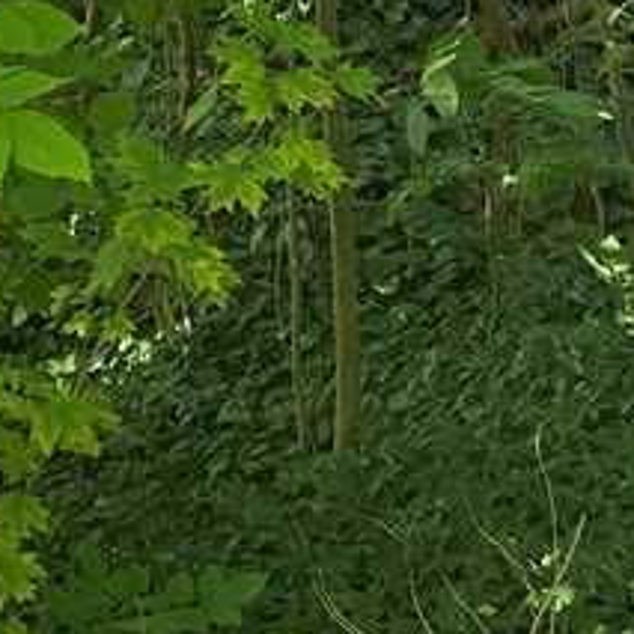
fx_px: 4579
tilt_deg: +2.1
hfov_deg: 7.9
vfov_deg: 7.7
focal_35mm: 221
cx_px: 51
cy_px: -503
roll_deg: +1.7
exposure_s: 1/122
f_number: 2
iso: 32
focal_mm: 6
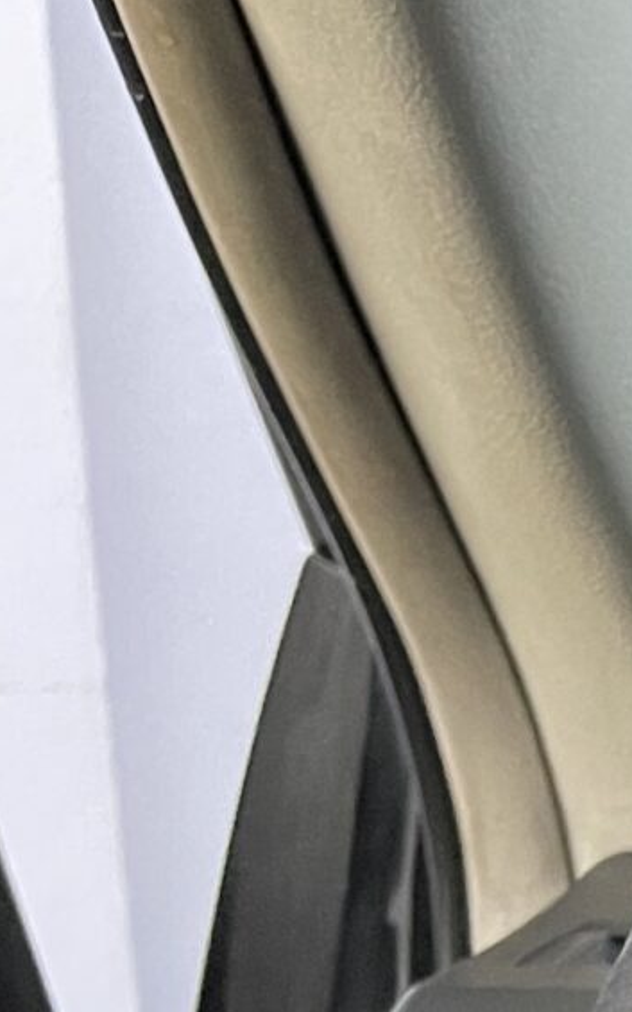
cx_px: 2114
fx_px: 3308
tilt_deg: -14.9
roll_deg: -2.3
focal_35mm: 120
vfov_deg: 15.6
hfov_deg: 8.4
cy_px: 1657
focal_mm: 5.1
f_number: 1.6
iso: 640
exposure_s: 1/34
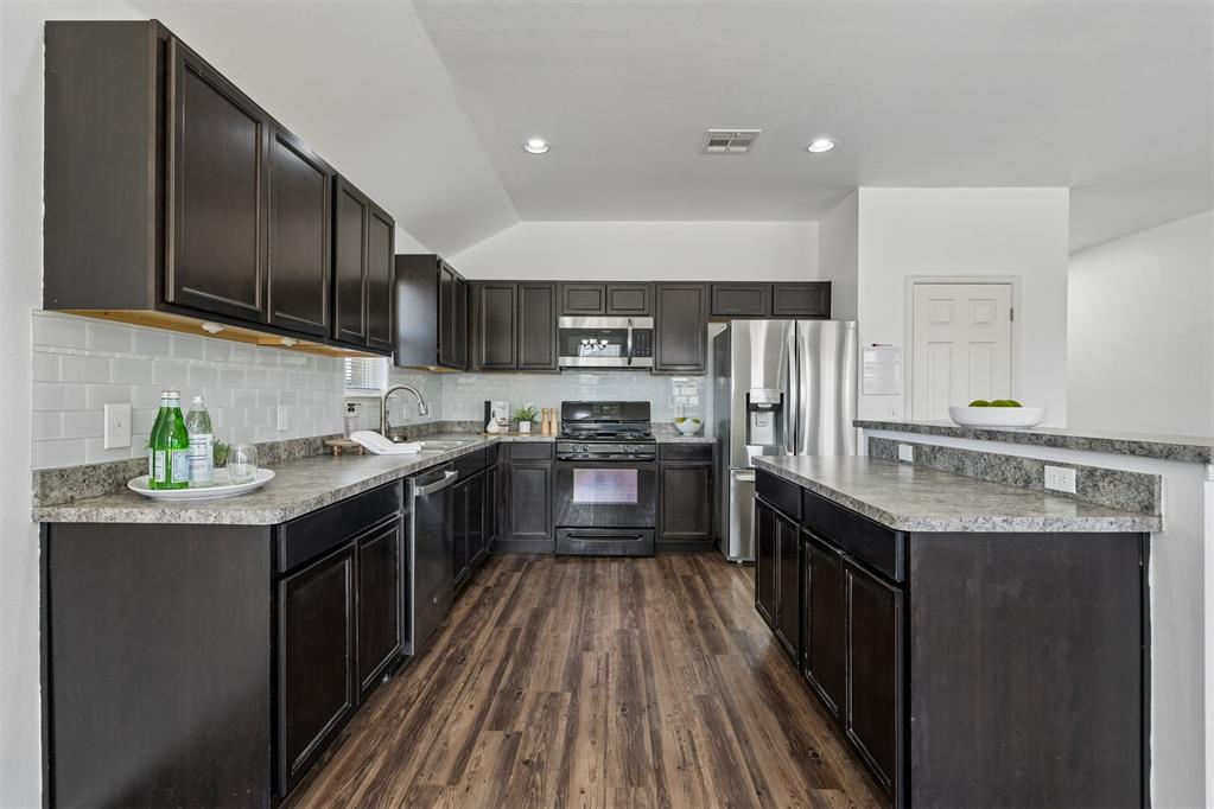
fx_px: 573
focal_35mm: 17
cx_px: 607
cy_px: 404
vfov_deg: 70.4
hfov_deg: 93.3
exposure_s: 1/30
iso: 200
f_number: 8
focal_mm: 17
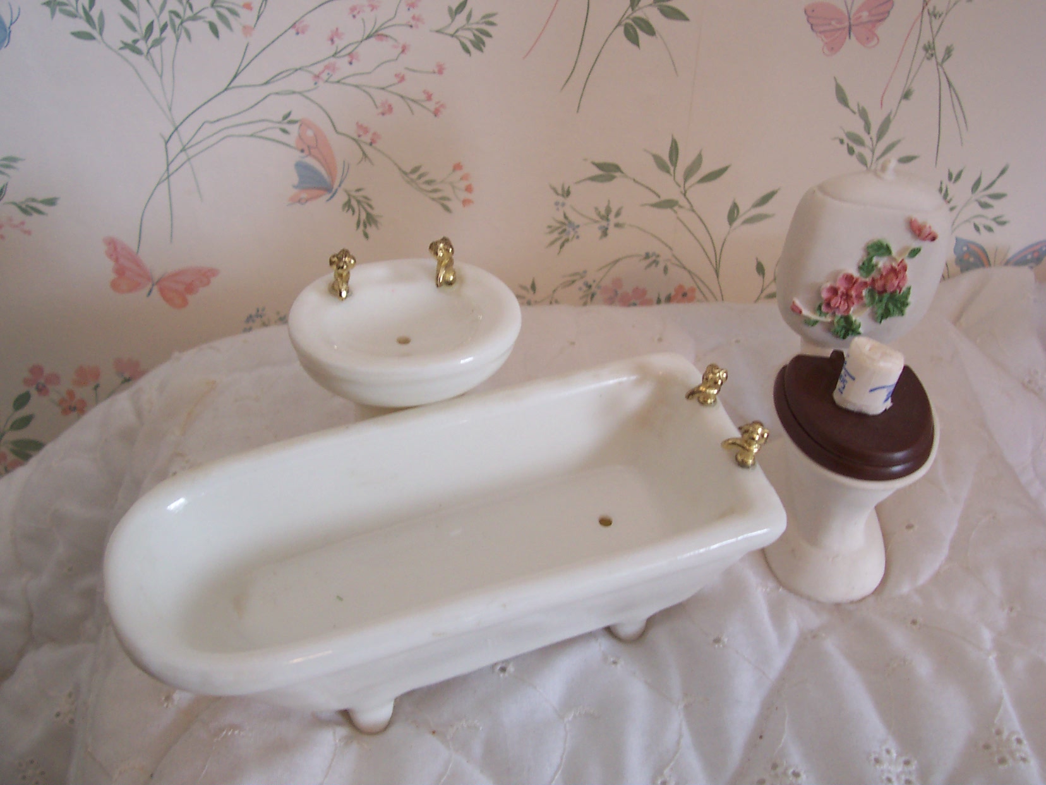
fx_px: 1118
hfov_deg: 50.1
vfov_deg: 38.7
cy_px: 392
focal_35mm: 37
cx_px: 523
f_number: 2.8
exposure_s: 1/30
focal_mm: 5.6
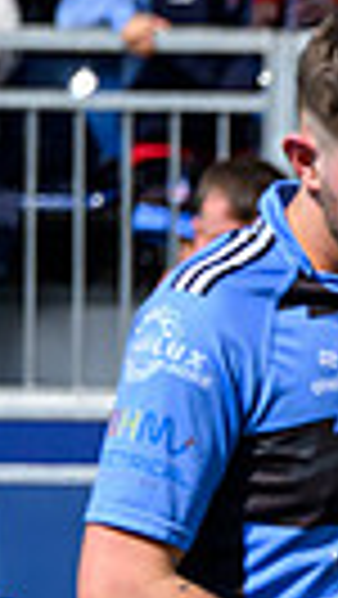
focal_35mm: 1417
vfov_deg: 1.5
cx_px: 1653
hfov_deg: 0.9
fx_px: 22534
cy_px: 968
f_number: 4.5
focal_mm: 200
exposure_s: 1/3200
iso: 500
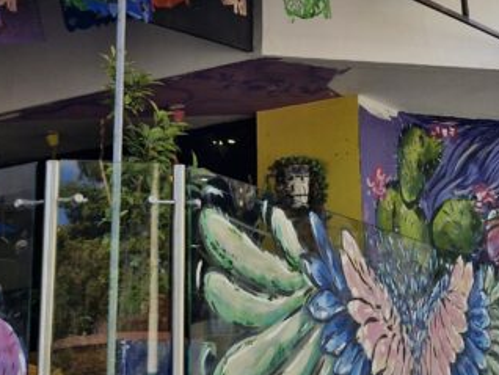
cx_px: 333
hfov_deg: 26.2
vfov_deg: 19.7
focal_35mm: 74
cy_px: 74
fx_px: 1068
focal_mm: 5.54
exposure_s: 1/970
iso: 50
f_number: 1.8
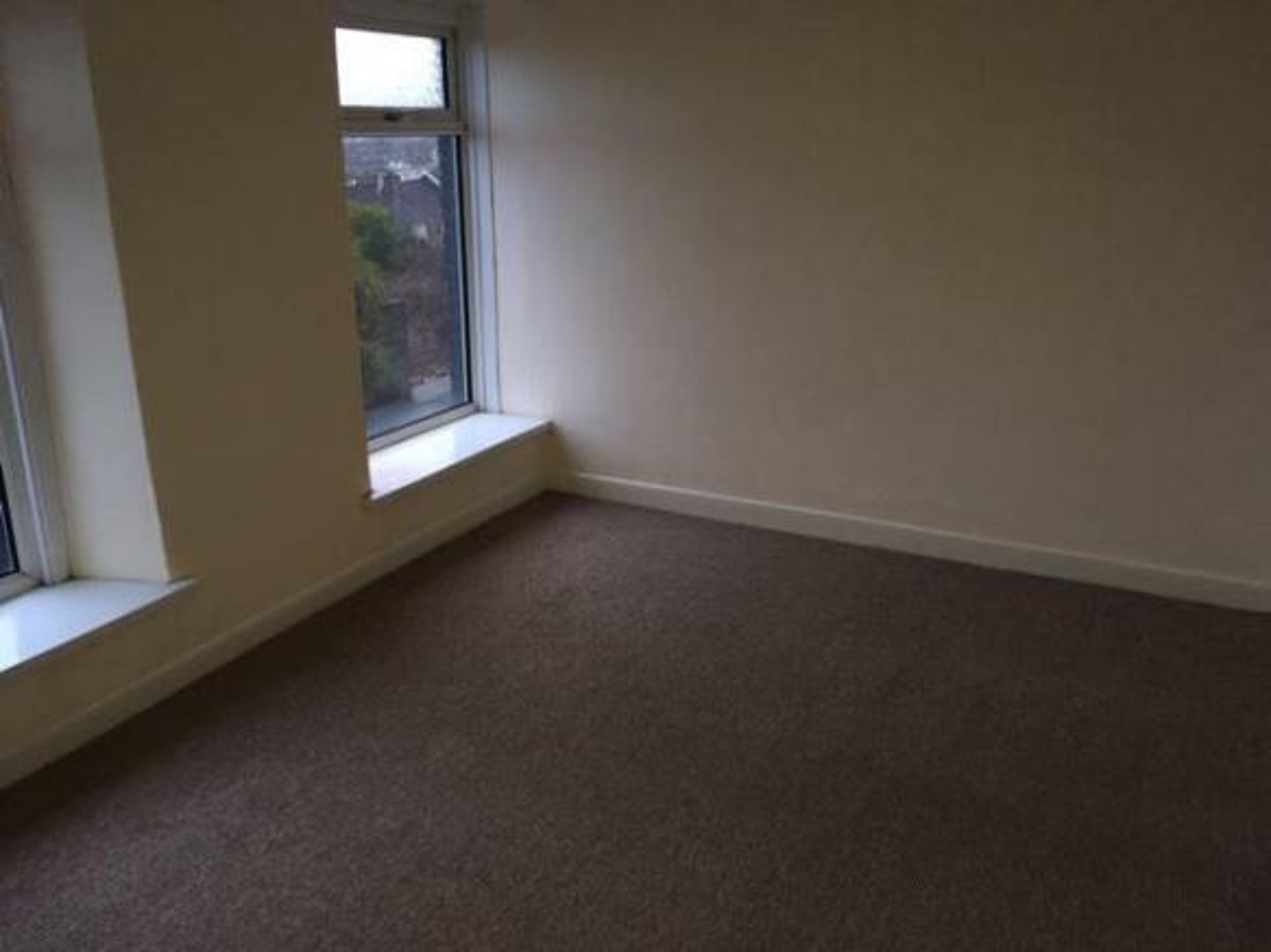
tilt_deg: -17.3
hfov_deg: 61.7
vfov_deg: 48.2
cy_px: 476
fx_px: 1065
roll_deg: +0.1
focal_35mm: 29
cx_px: 636
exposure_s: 1/20
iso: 64
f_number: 2.2
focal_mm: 4.15
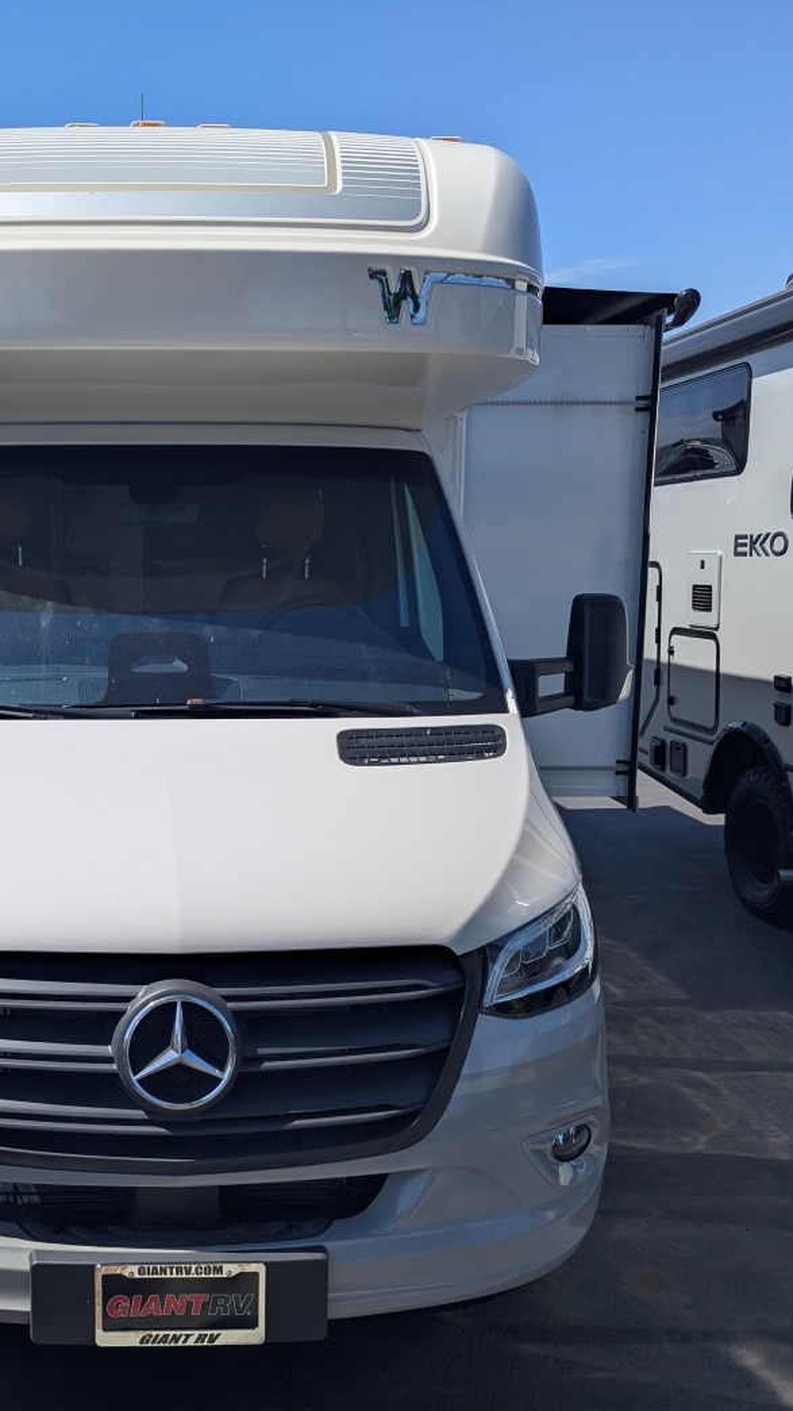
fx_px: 1309
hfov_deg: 32.6
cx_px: 132
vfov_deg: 56.6
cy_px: 706
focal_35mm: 35
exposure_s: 1/3236
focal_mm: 6.81
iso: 46
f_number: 1.85
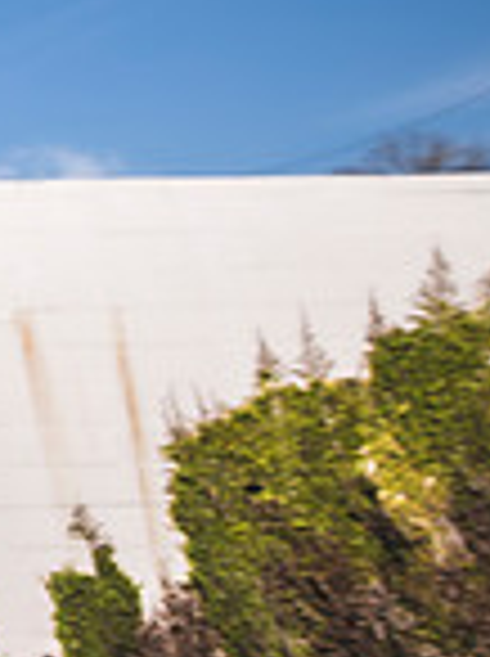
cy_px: 163
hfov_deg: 13.7
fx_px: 1155
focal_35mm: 61
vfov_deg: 31.2
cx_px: -775
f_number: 2.8
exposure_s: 1/3200
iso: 100
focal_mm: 14
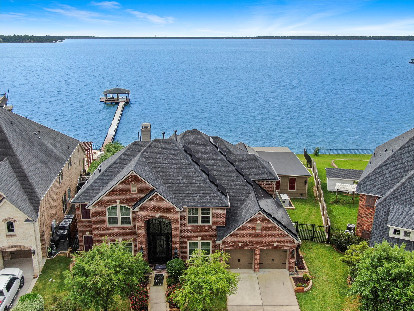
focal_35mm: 34
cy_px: 156
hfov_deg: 54.0
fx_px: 407
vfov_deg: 41.8
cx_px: 207
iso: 100
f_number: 3.2
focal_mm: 5.82
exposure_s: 1/640
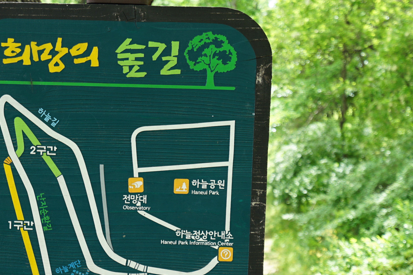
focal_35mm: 79
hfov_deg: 25.4
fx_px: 906
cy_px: 227
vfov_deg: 17.1
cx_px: 112
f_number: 4
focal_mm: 35
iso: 100
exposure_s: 1/80
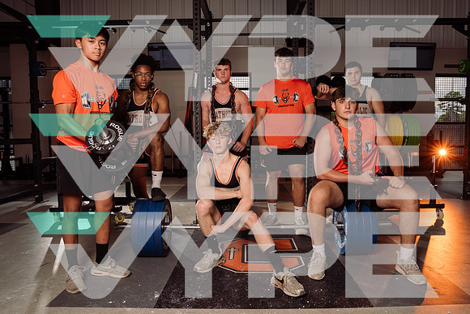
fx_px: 352
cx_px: 245
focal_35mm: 27
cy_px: 157
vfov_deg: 48.0
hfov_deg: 67.4
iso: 160
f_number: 7.1
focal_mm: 25
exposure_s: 1/250
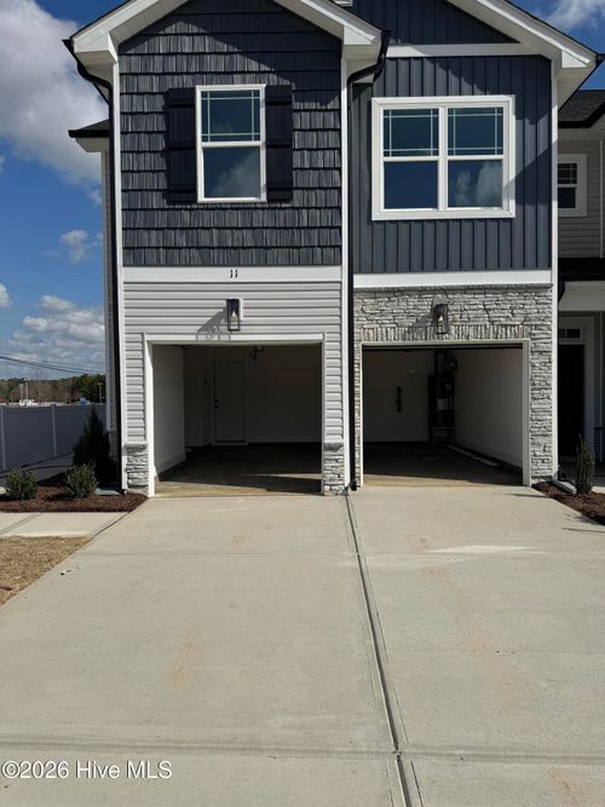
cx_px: 302
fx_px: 559
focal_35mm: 24
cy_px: 404
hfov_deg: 56.8
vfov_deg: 71.6
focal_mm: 6.76
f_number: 1.78
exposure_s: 1/10417
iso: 80
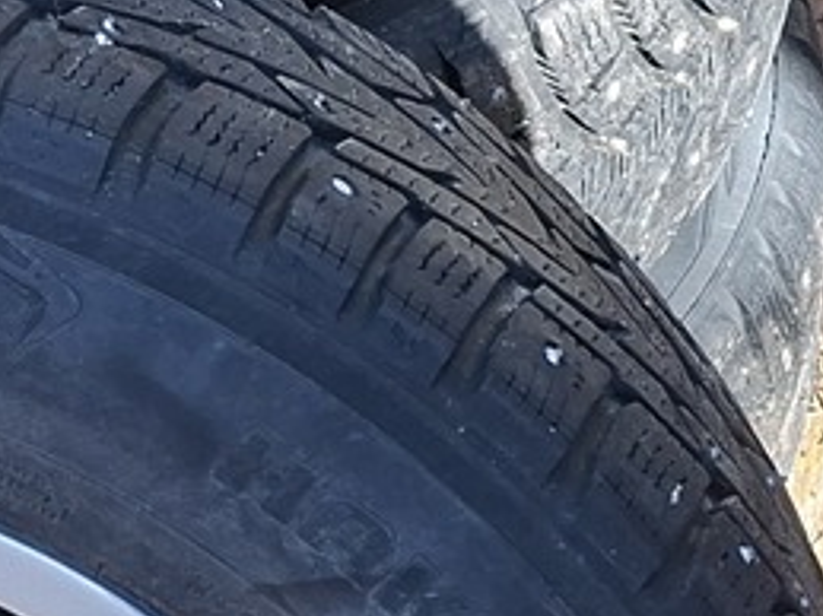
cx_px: 133
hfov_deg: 13.8
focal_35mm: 142
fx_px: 3375
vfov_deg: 10.4
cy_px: 318
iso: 50
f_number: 1.8
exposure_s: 1/188
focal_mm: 5.54
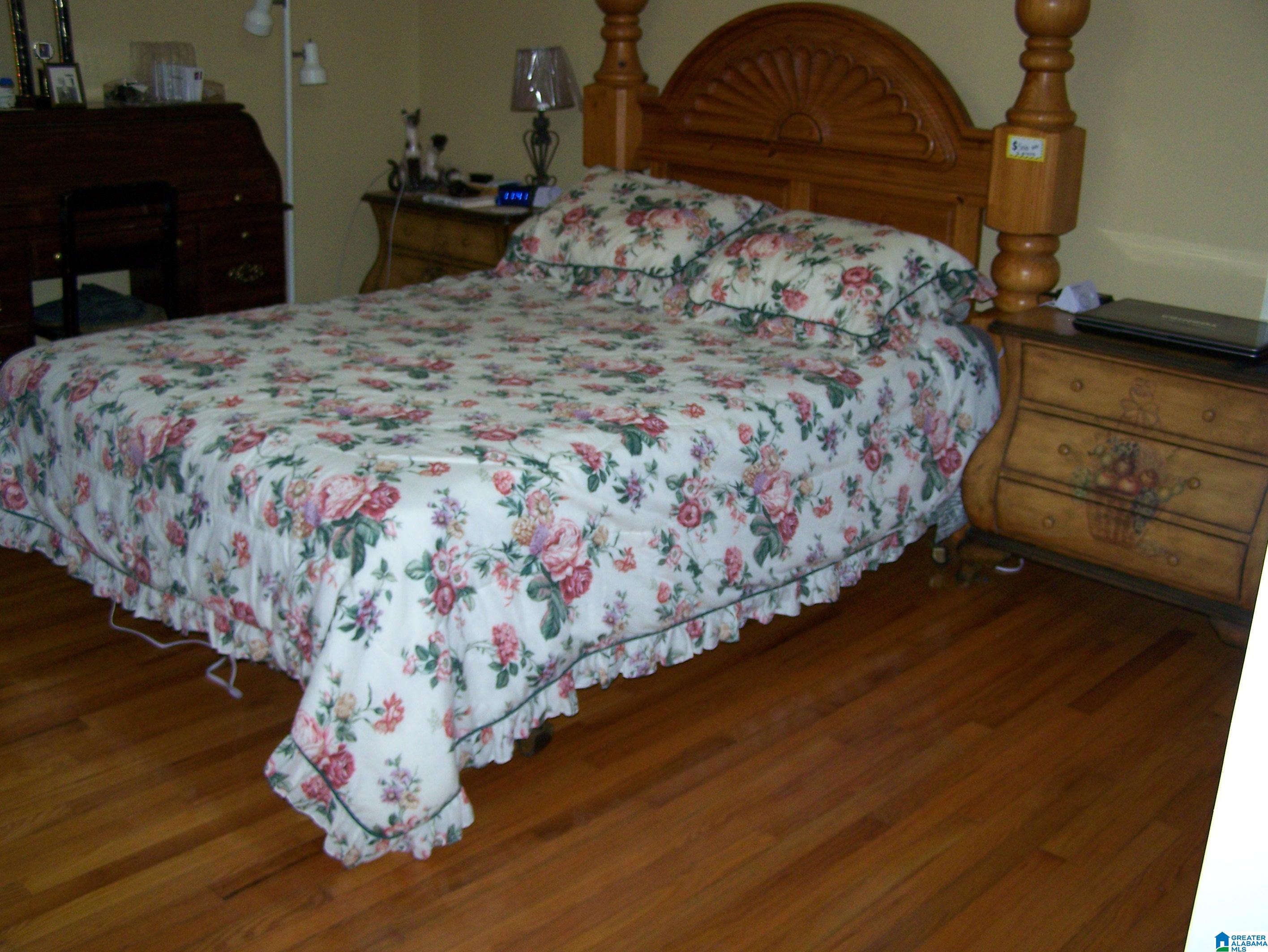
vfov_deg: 37.8
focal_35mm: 38
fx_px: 1393
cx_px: 634
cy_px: 476
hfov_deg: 48.9
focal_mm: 6.3
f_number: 2.8
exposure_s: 1/60
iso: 160
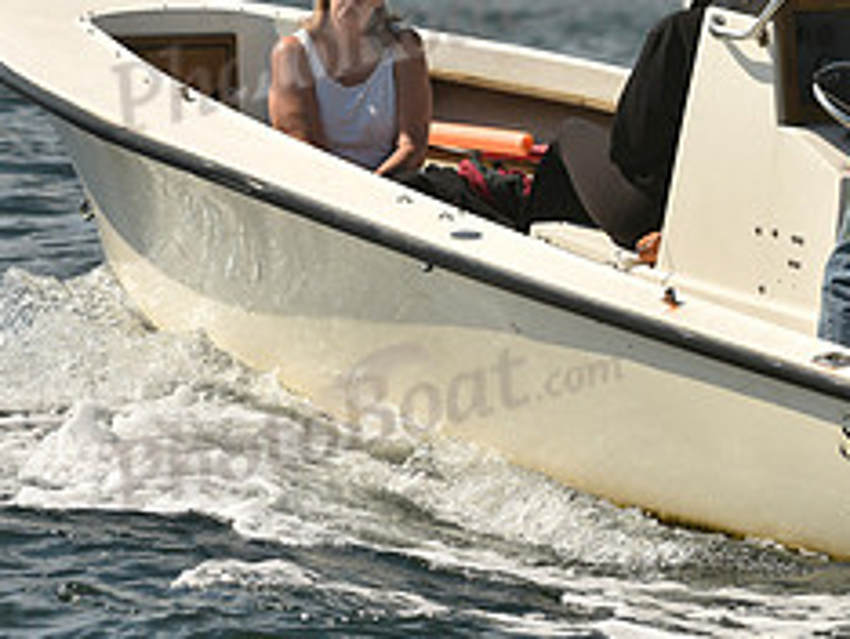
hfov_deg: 4.2
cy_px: 180
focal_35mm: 476
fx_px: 11700
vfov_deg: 3.1
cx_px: 814
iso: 250
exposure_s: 1/2000
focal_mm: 200
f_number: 5.6
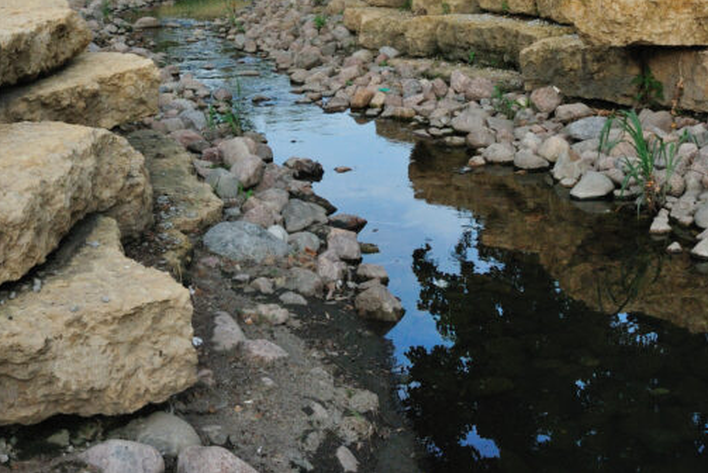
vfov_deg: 23.6
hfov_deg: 36.1
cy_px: -6
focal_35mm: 55
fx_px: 1082
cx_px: 412
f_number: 10
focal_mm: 18
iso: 400
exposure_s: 1/60
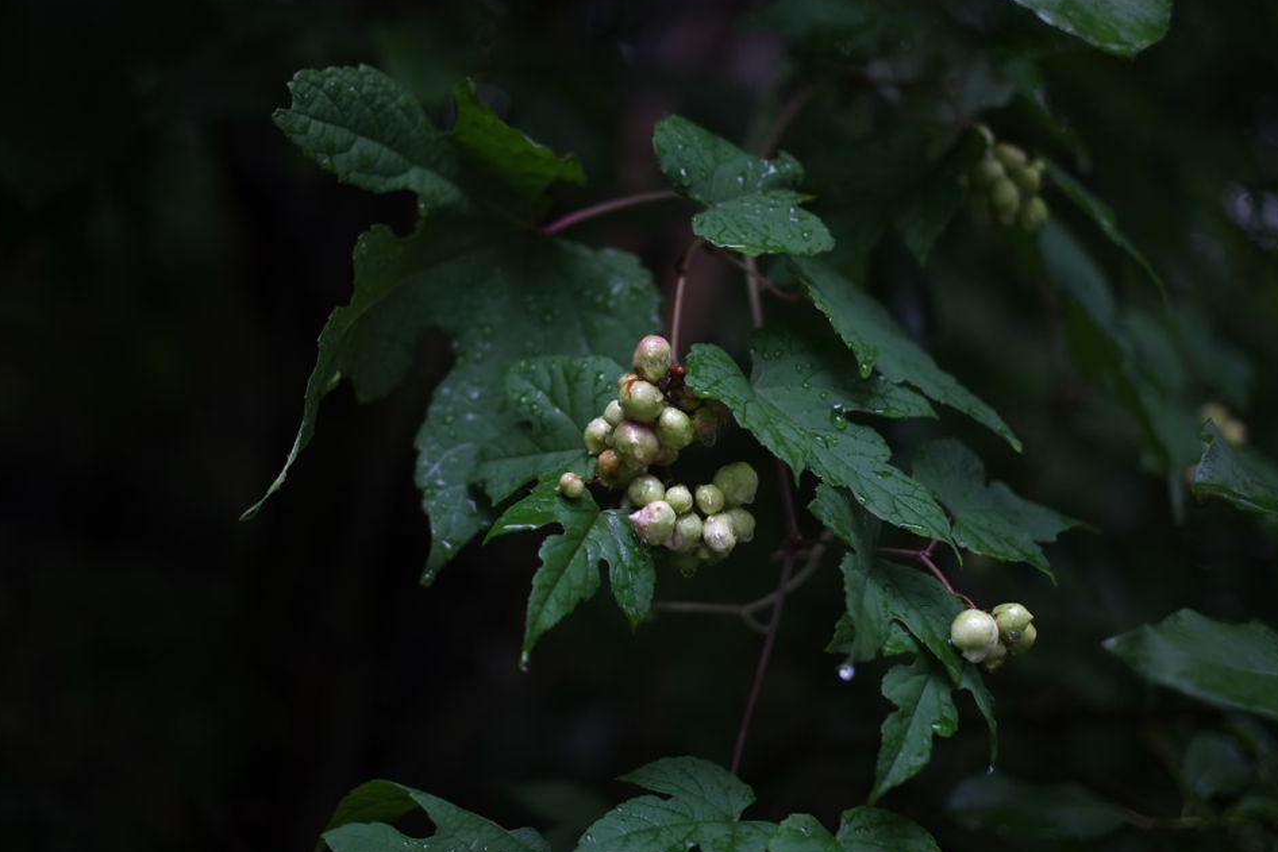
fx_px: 1988
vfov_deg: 24.2
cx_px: 644
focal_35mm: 56
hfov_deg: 35.6
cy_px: 434
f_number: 1.4
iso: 100
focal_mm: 35
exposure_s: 1/1000
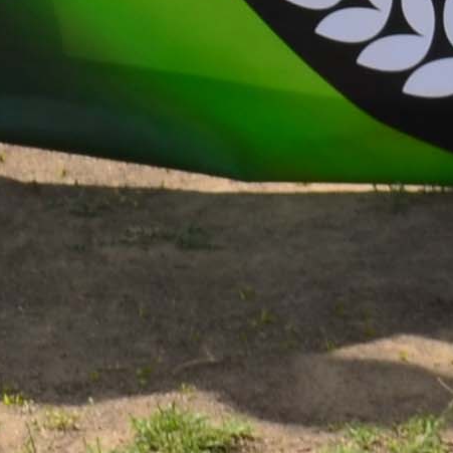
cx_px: 697
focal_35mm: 334
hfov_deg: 5.2
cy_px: -656
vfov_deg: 5.1
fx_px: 4945
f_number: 8
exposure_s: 1/250
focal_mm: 24
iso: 100
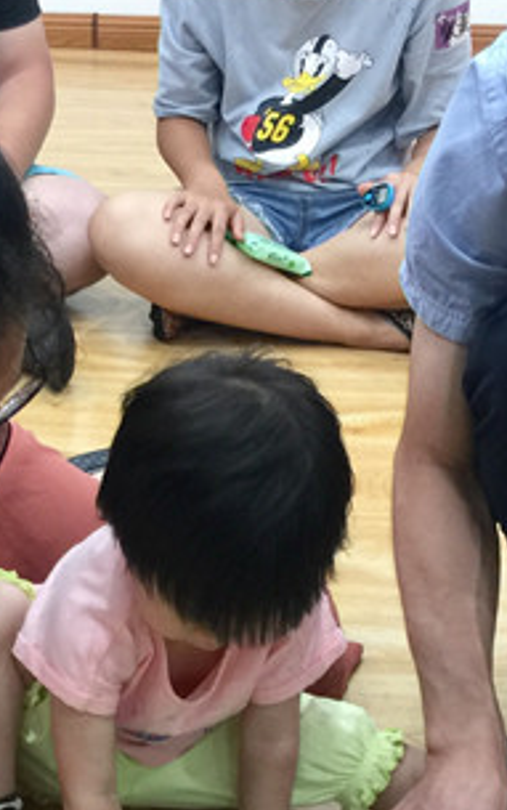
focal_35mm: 75
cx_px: 119
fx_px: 1656
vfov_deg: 26.6
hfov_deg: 17.3
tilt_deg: -31.0
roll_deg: -1.0
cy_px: 725
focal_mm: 4.15
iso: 64
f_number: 2.2
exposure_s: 1/17
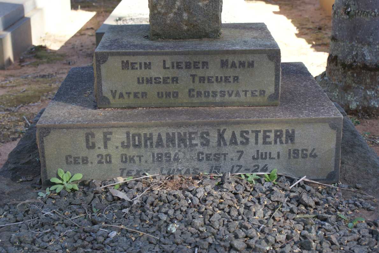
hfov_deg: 33.4
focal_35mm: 60
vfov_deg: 22.6
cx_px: 190
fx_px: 632
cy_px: 126
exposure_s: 1/80
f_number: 5.6
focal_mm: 40
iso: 250
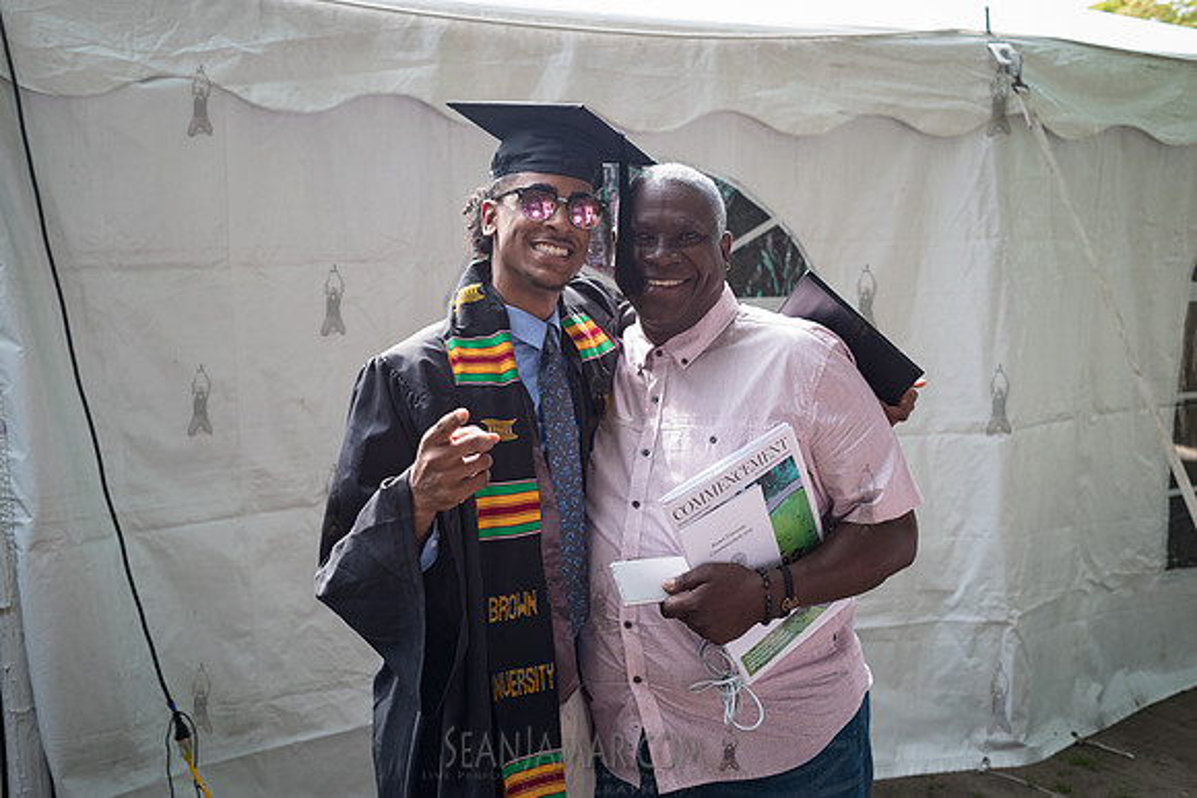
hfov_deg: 54.4
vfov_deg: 37.9
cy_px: 399
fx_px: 1164
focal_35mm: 35
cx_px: 598
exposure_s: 1/1250
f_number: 4.5
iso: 1600
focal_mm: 35
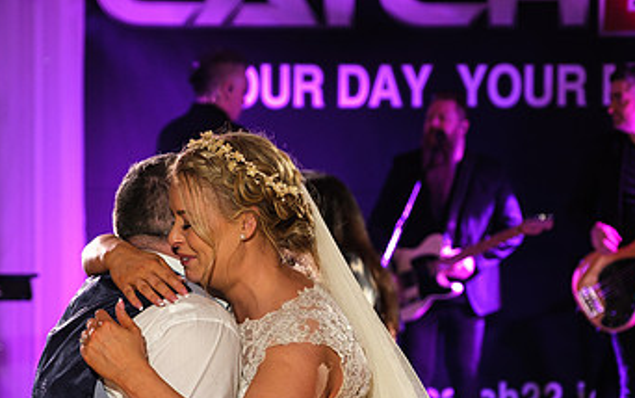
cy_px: 329
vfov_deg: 8.6
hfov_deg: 13.8
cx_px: 258
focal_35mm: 152
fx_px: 2631
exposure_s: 1/160
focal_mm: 55
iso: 800
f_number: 2.8
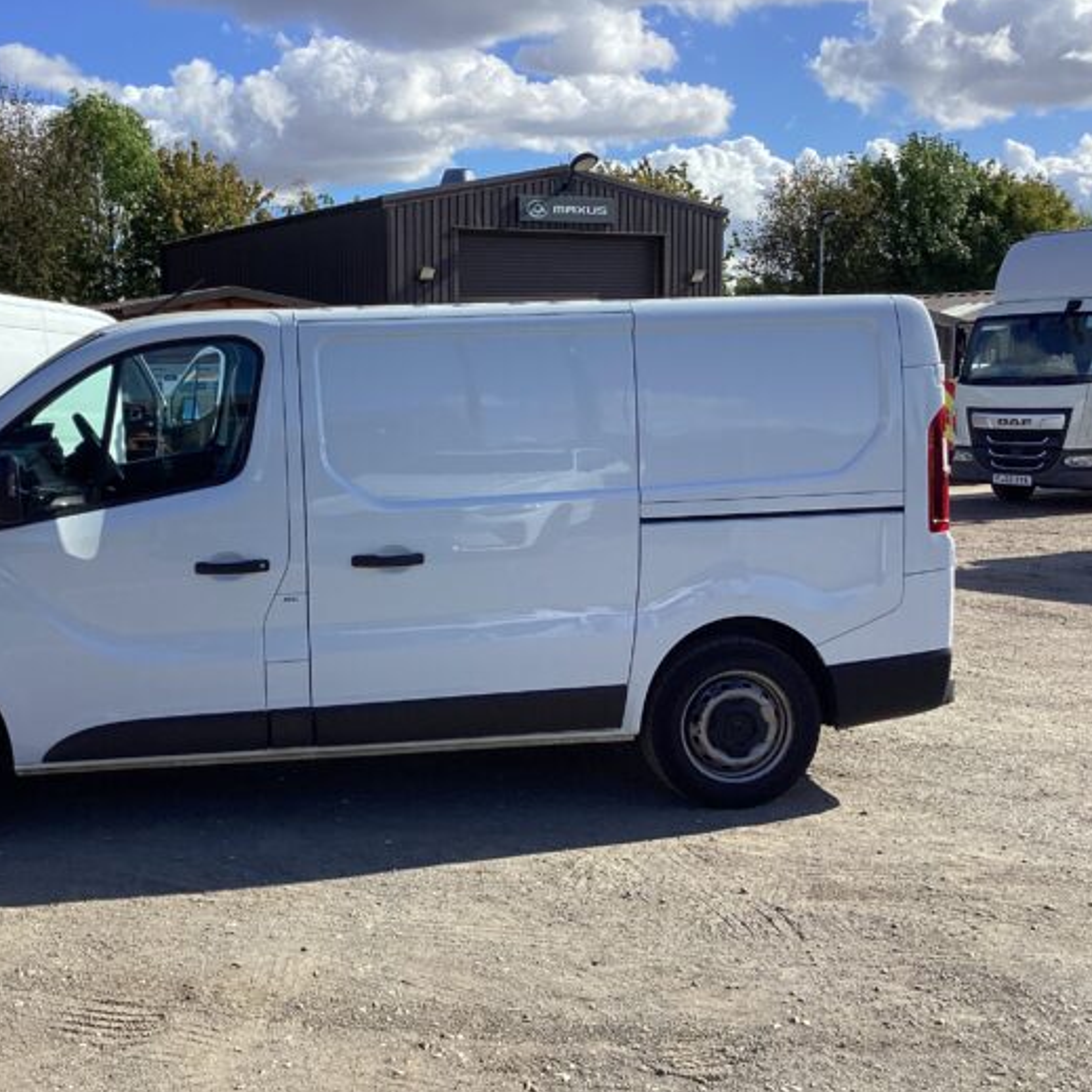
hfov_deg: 39.3
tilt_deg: -5.8
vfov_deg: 40.0
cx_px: 314
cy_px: 542
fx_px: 1499
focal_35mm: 42
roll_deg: +1.3
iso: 25
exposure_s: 1/1018
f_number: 2.4
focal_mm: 3.3
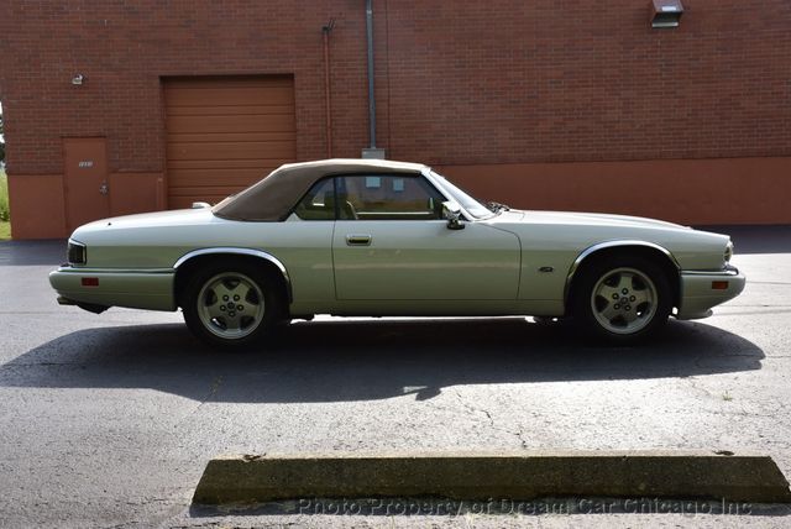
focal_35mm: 40
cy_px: 264
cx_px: 396
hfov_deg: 47.9
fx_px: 891
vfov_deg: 33.1
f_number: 8
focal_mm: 27
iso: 280
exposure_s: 1/500
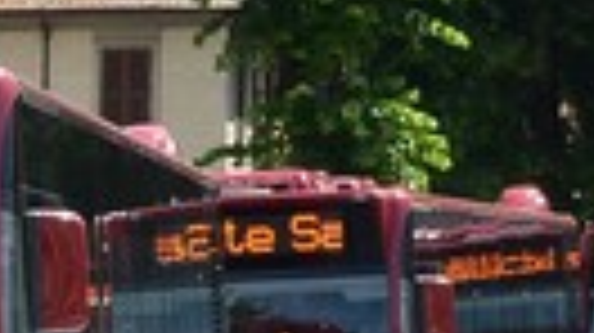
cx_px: -796
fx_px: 5218
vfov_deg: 3.6
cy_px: 450
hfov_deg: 6.2
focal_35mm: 332
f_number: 13
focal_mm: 31
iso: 400
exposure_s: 1/320
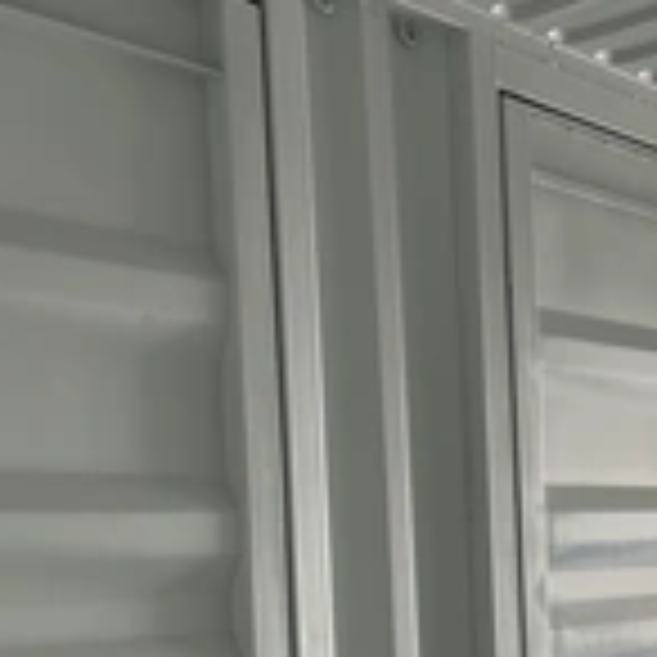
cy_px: 567
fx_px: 1503
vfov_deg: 24.1
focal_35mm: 70
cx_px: 387
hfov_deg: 24.6
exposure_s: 1/69
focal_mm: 3
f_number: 1.8
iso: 64
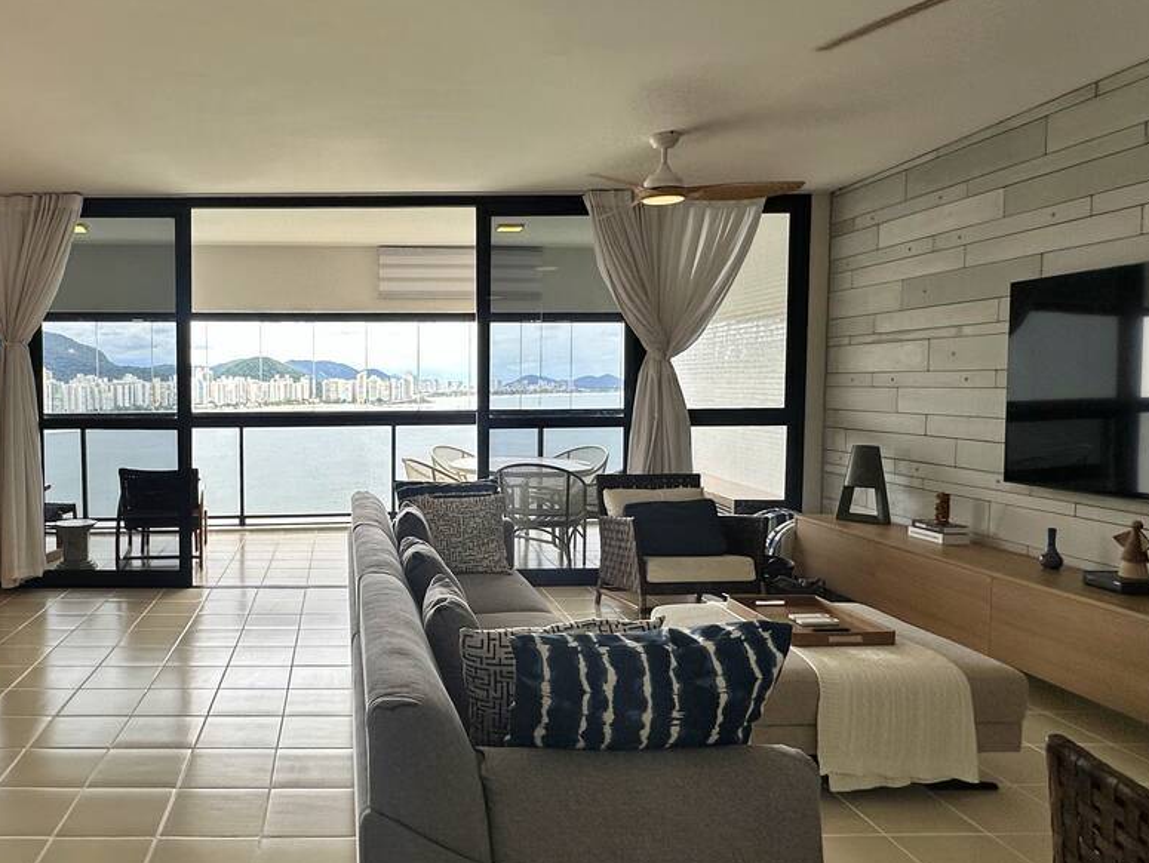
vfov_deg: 53.1
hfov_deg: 64.7
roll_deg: -0.2
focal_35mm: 26
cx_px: 341
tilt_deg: -3.9
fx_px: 863
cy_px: 439
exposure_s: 1/239
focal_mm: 2.22
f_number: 2.2
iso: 40
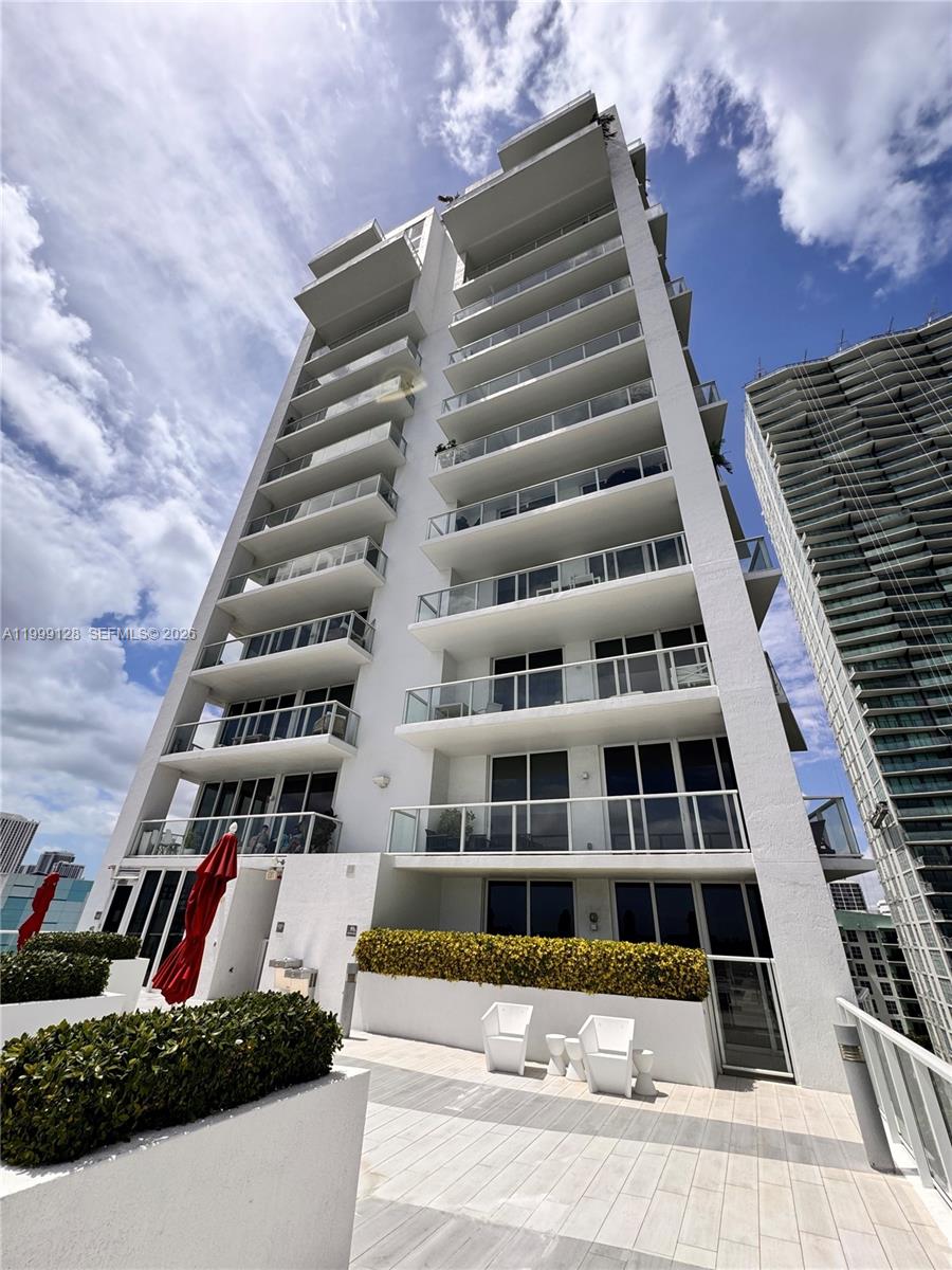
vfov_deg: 102.1
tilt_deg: +31.1
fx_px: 513
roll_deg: -2.4
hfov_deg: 85.7
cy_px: 635
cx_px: 476
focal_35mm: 14
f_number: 2.2
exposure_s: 1/2874
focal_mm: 2.22
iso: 50
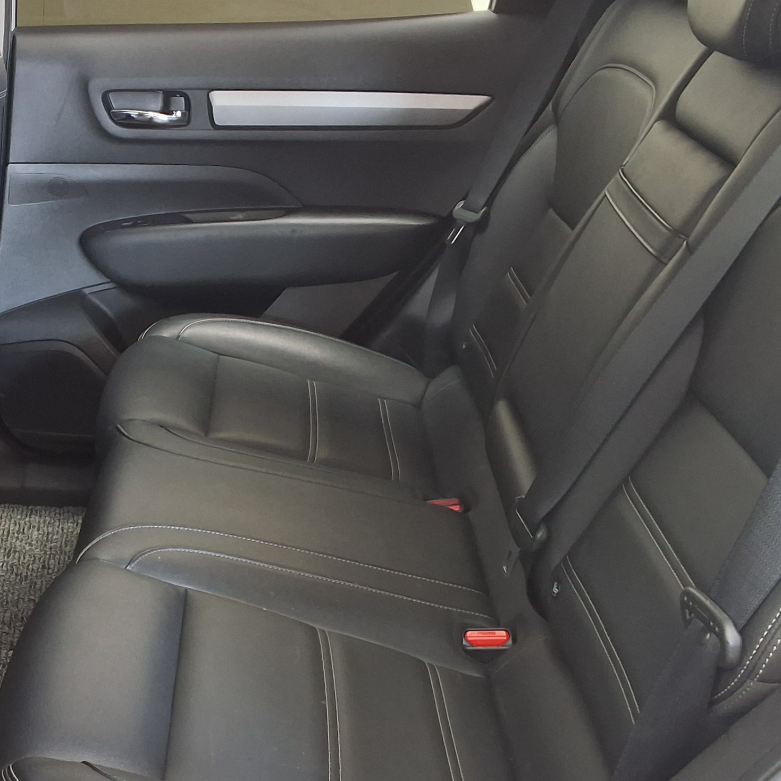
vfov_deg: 31.1
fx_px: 1404
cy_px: 406
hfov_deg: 30.2
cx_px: 130
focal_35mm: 55
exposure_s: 1/40
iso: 64
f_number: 1.9
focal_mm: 2.91
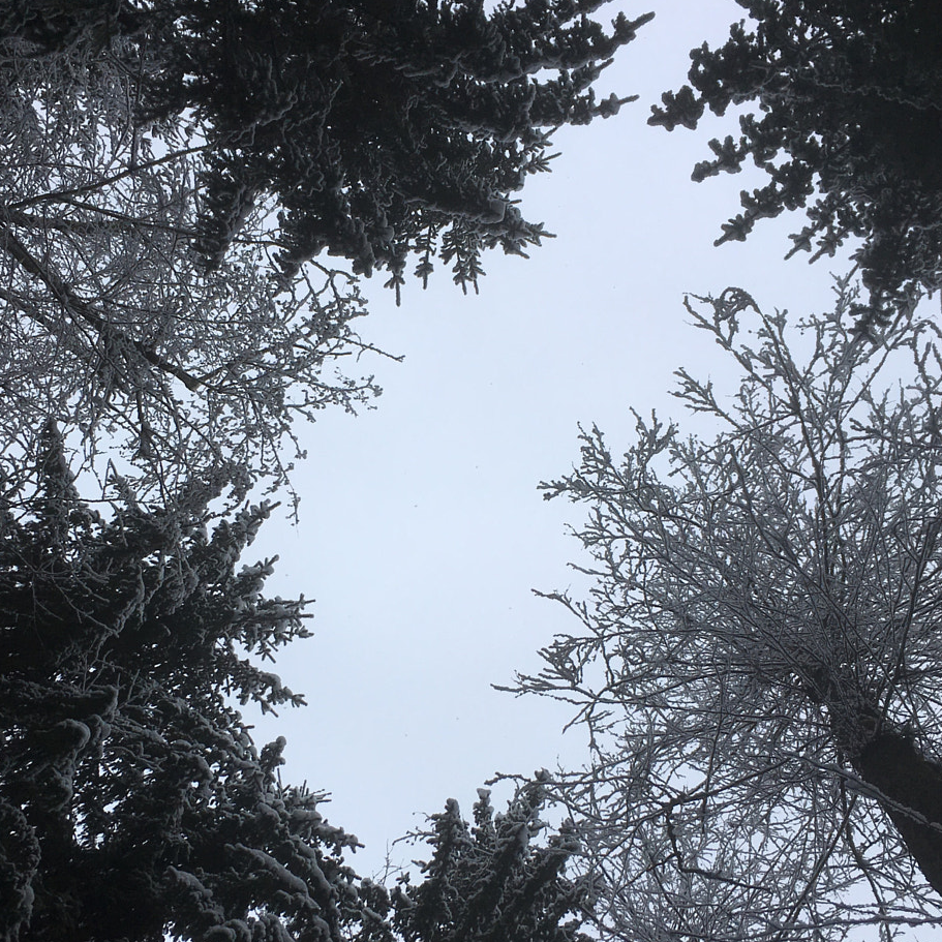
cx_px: 385
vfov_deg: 37.4
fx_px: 1385
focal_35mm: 45
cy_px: 582
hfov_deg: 37.4
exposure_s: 1/2564
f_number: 2.2
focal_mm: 4.15
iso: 25
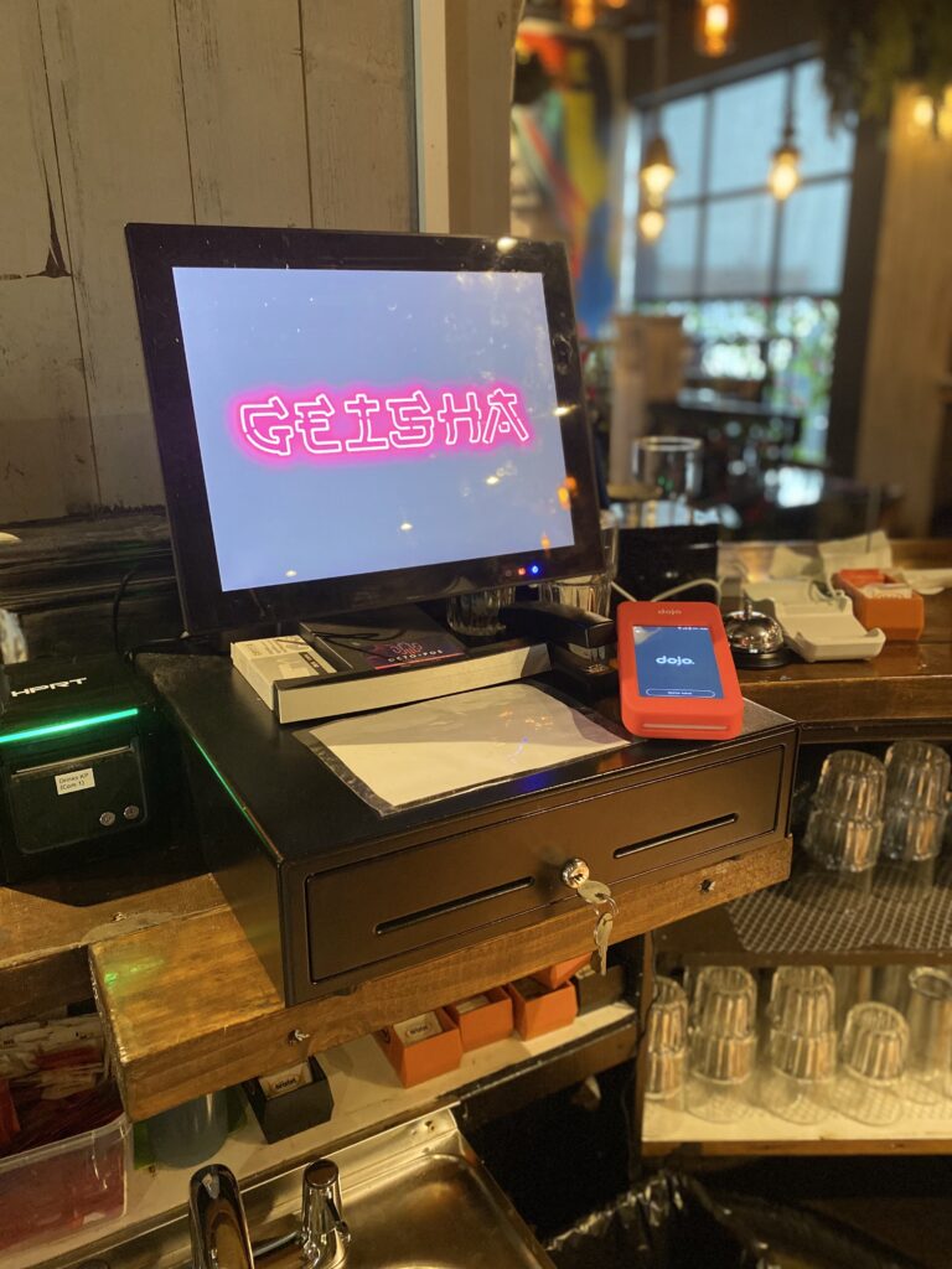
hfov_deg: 53.1
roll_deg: +0.1
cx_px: 476
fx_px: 953
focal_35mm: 26
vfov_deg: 67.3
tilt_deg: -16.4
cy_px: 634
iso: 500
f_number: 1.8
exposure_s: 1/33
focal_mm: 4.25
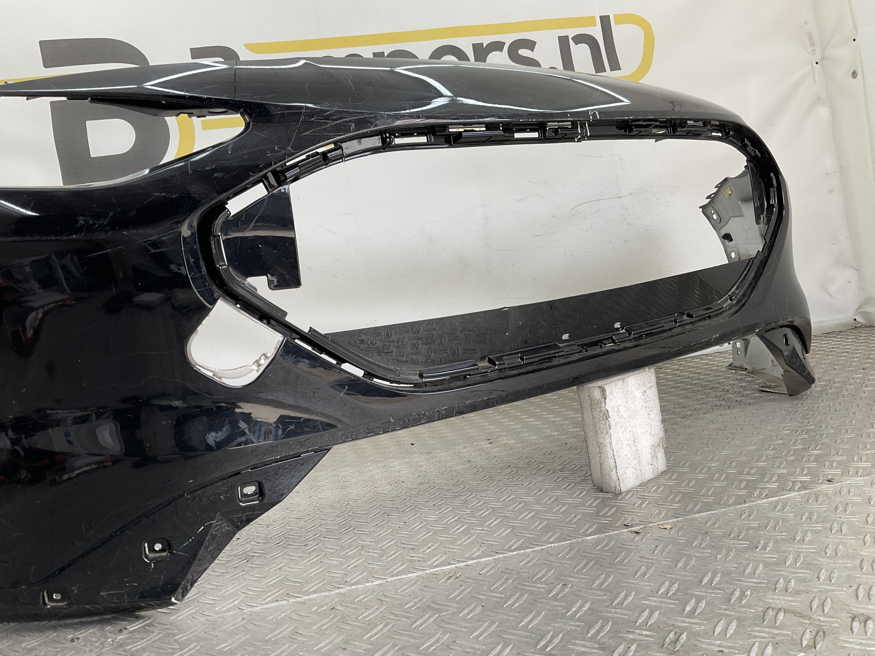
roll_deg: +6.3
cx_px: 438
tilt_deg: -4.0
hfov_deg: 61.7
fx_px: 733
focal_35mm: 29
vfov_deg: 48.2
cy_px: 328
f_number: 1.8
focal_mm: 3
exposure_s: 1/156
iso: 16
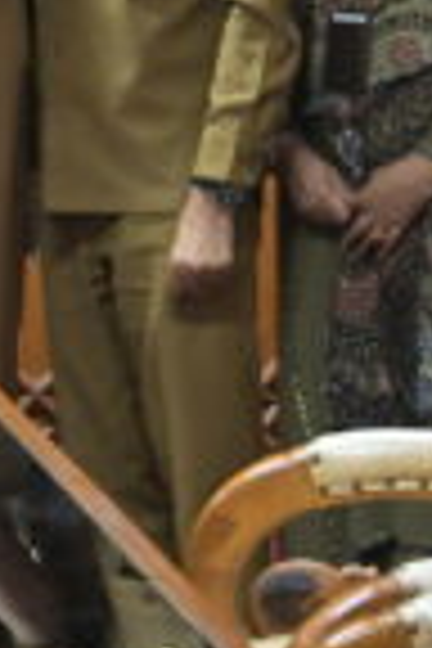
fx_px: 3798
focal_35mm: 211
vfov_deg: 9.5
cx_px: -486
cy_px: -290
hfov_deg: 6.3
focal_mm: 38
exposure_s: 1/100
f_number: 3.5
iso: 2500
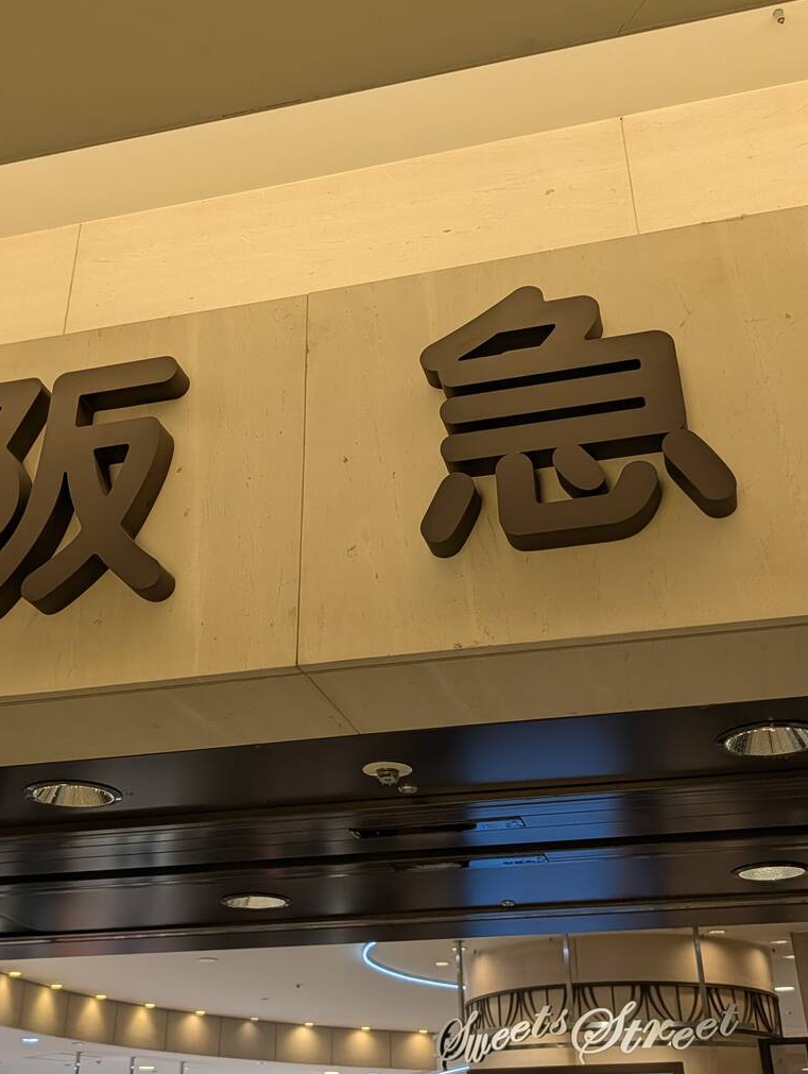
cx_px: 364
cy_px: 446
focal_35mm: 38
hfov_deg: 37.8
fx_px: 1180
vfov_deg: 48.7
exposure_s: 1/323
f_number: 1.68
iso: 21
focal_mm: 6.9
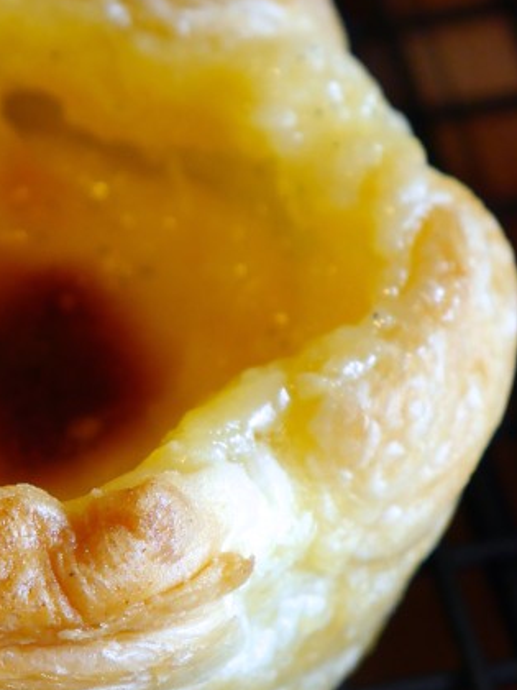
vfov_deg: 9.7
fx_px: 4082
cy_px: 342
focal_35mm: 205
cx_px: -63
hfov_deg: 7.2
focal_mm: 42
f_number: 5.6
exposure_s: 1/80
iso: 500
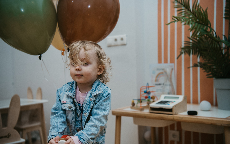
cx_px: 115
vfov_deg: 27.4
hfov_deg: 42.6
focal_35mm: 47
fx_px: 295
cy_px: 77
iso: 160
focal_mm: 46
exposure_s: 1/160
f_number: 3.2
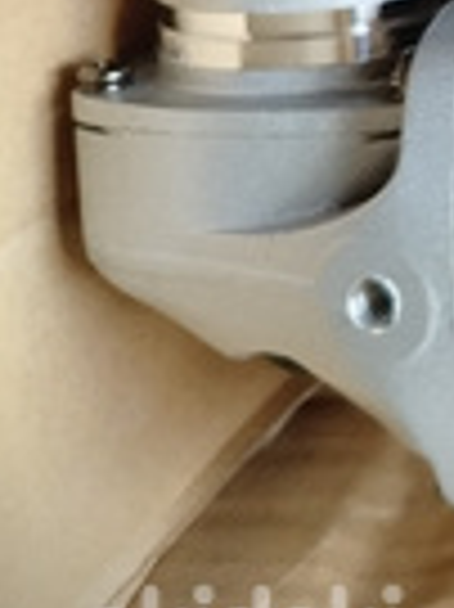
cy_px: -230
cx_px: 1304
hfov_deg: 10.4
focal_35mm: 107
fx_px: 1874
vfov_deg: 17.1
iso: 320
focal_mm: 5.31
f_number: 1.7
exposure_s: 1/20
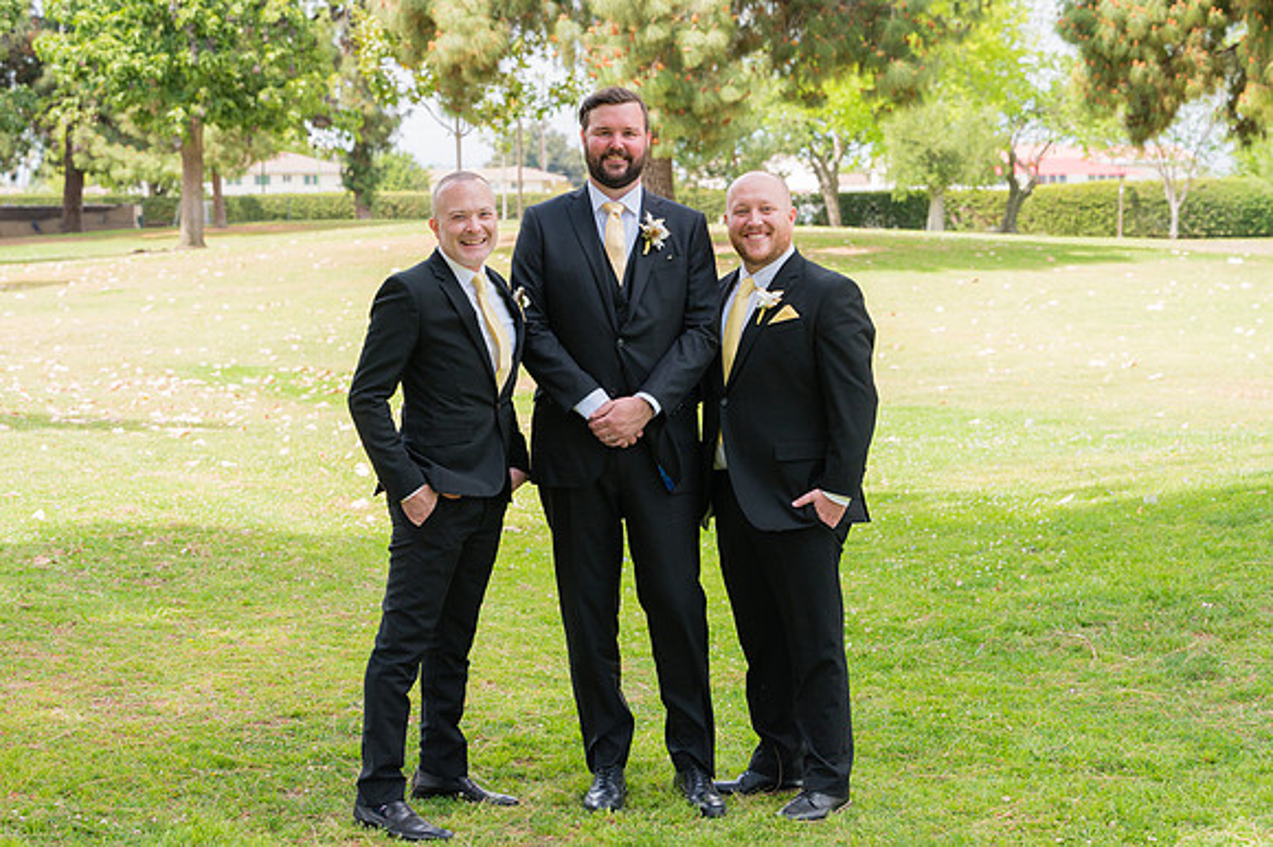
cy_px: 424
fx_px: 2474
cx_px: 636
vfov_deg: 19.4
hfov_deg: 28.9
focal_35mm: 70
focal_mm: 70
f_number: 5.6
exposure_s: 1/1250
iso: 500
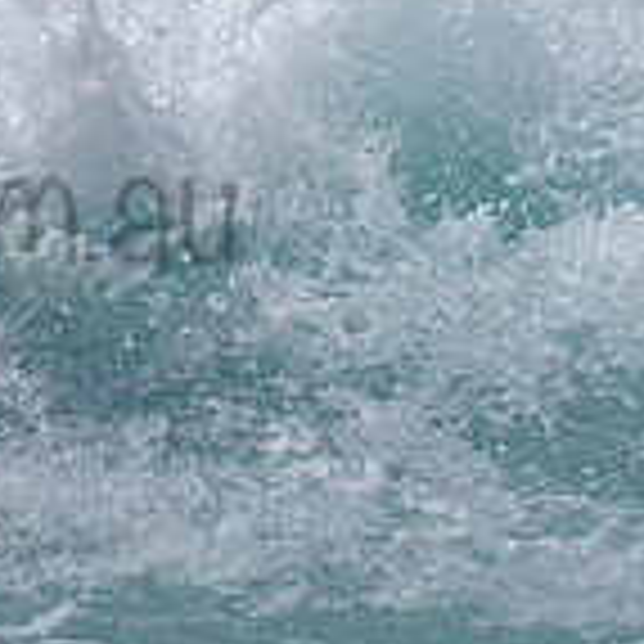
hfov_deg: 0.8
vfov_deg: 0.8
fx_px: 46727
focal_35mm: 2220
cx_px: -195
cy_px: -56
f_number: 5.6
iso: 64
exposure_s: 1/2000
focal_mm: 500
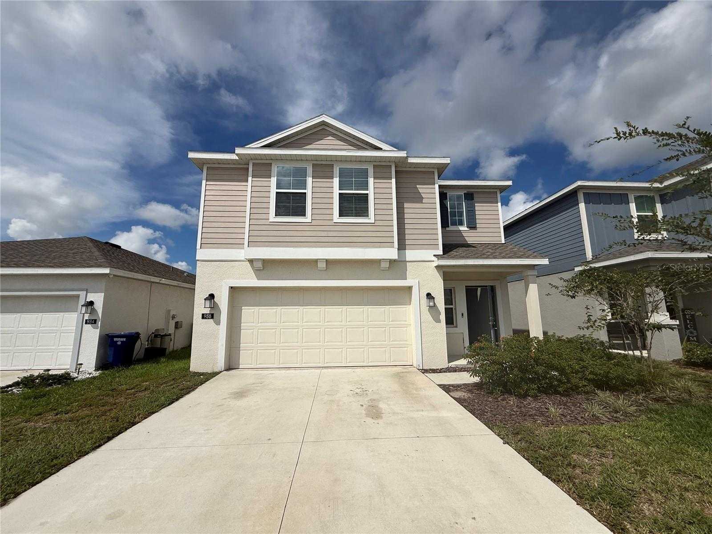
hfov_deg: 102.1
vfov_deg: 85.7
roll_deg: +0.8
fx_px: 288
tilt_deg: +6.2
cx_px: 356
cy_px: 267
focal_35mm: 14
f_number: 2.2
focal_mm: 2.22
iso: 40
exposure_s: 1/6173
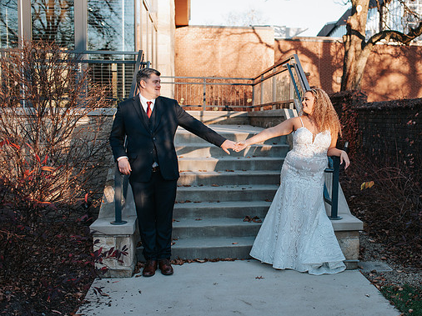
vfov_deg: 30.8
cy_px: 172
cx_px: 291
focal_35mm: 47
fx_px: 573
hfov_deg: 39.8
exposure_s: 1/500
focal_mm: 35
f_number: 2.8
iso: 320
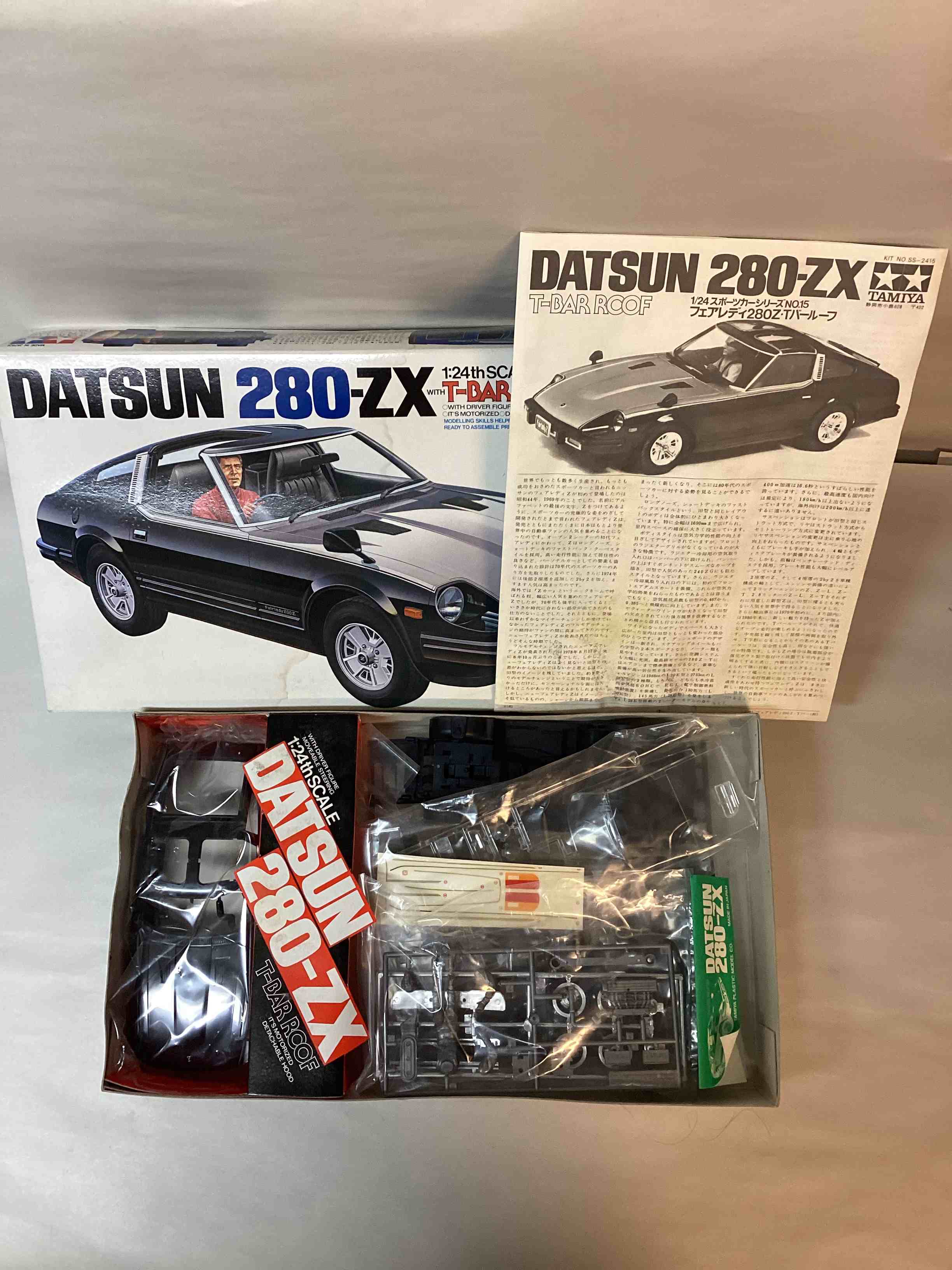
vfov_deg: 58.4
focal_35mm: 31
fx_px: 1137
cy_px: 635
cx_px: 476
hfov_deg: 45.4
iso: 160
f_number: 2.4
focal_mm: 3.3
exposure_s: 1/60
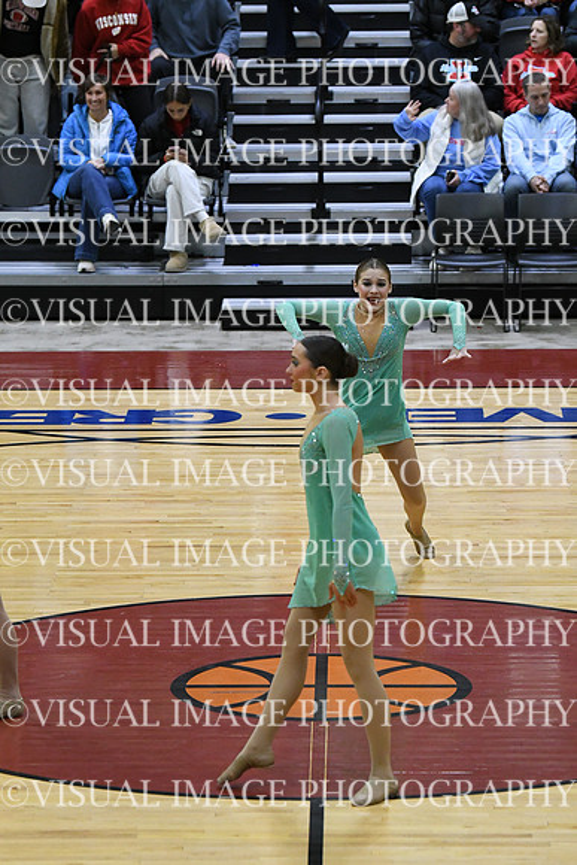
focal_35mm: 180
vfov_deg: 11.4
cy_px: 432
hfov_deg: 7.6
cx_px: 288
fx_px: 4325
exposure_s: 1/500
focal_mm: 120
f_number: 4
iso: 5000
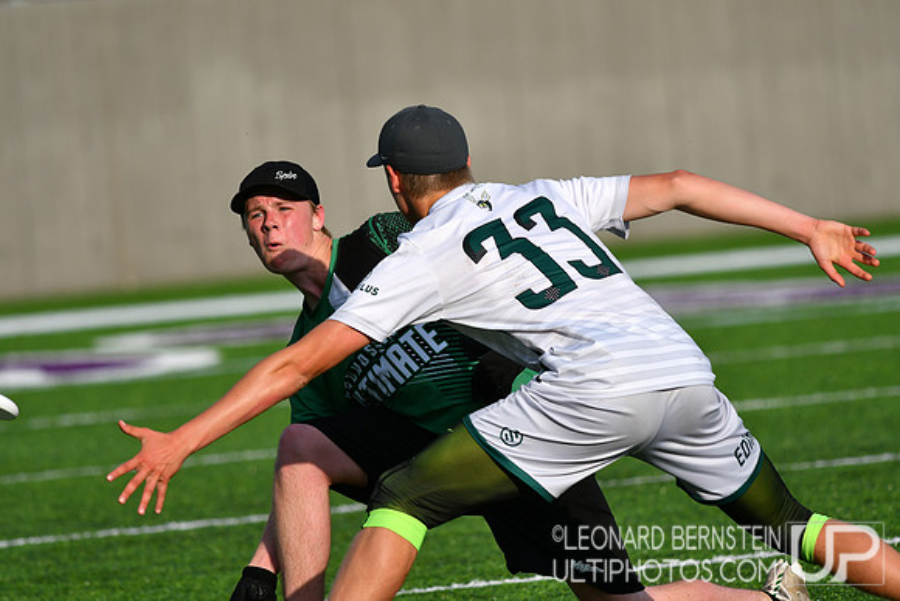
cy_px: 300
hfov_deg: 4.6
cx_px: 450
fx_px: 11252
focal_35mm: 450
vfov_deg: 3.1
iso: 220
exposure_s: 1/3200
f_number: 4
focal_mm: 300
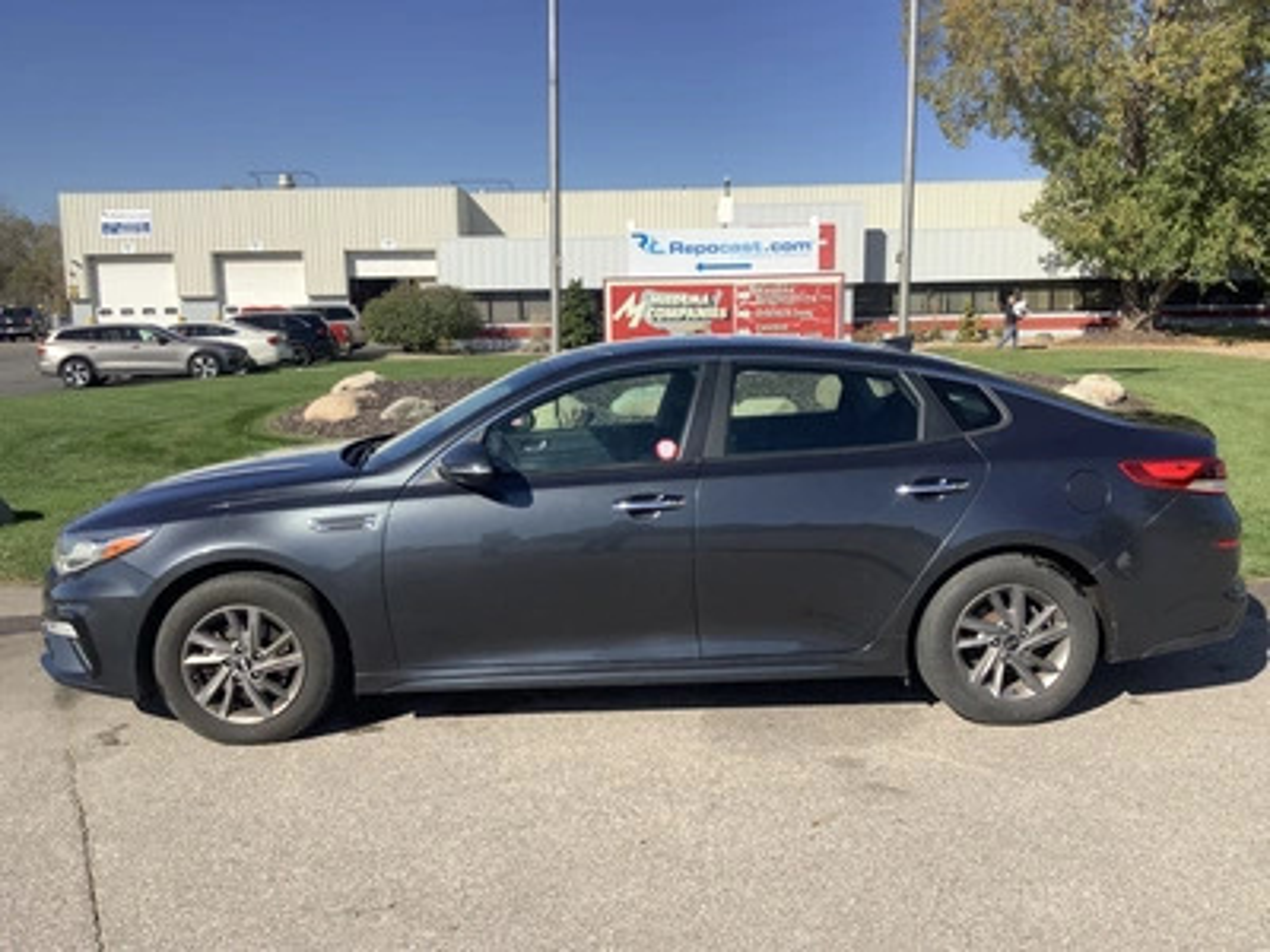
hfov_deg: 58.4
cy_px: 476
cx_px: 635
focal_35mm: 31
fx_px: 1137
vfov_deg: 45.4
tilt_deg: -8.3
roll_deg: +0.1
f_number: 2.4
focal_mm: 3.3
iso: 25
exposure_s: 1/1597
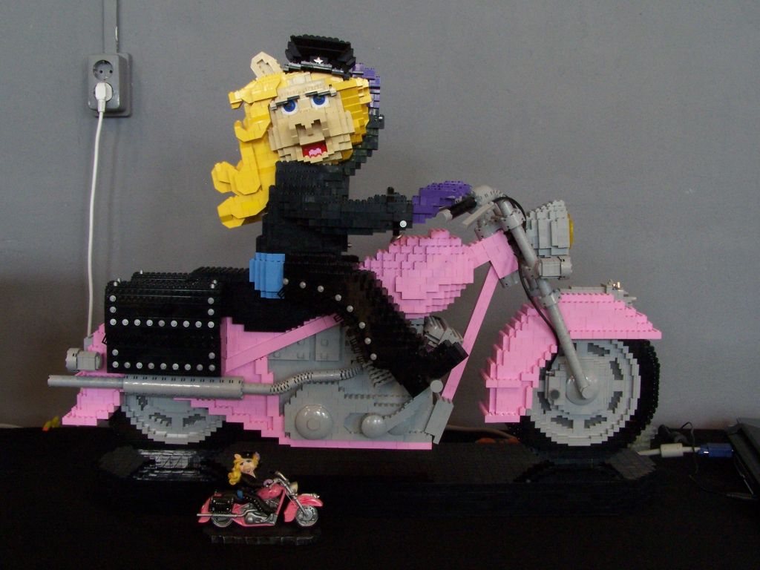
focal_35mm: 38
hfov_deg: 49.0
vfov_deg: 37.7
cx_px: 380
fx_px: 834
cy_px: 285
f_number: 7.1
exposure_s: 1/6
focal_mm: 6.3
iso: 200
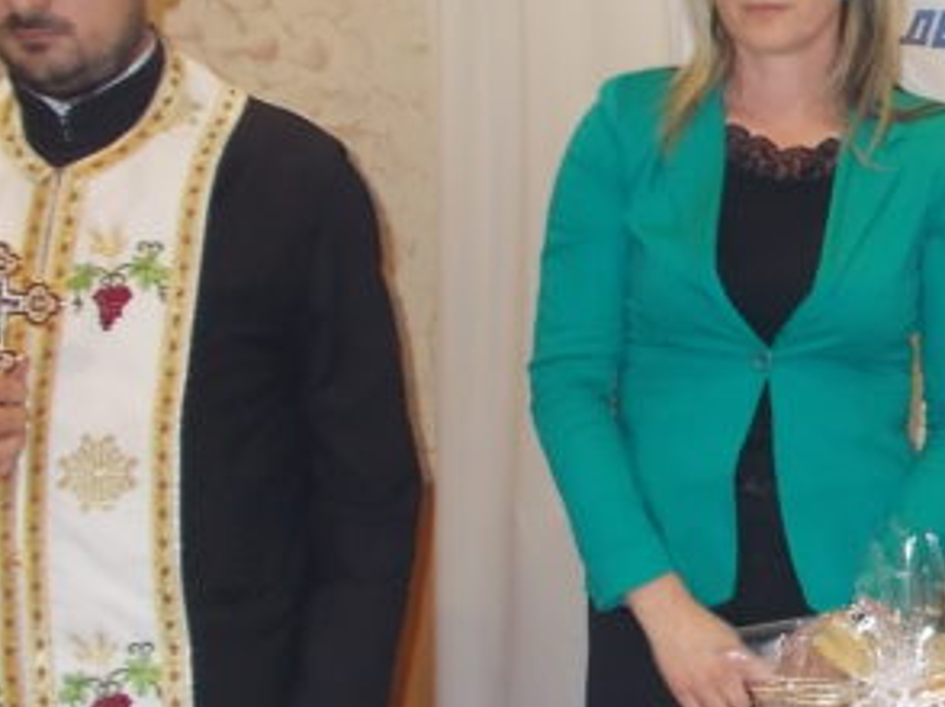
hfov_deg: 26.2
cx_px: 1054
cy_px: 347
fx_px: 1855
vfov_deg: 21.6
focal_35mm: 68
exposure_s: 1/25
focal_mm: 4.6
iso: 200
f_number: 3.2
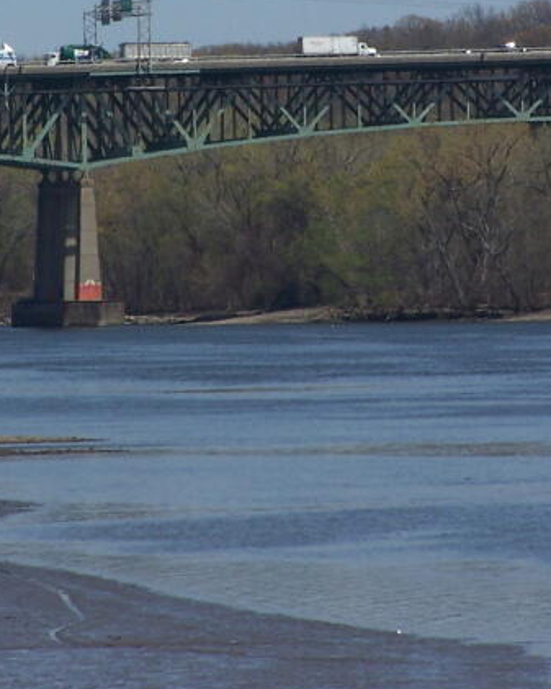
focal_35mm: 518
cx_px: 330
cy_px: 70
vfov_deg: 3.7
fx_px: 10555
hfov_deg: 3.0
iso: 80
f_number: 6.3
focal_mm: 36.2
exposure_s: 1/640
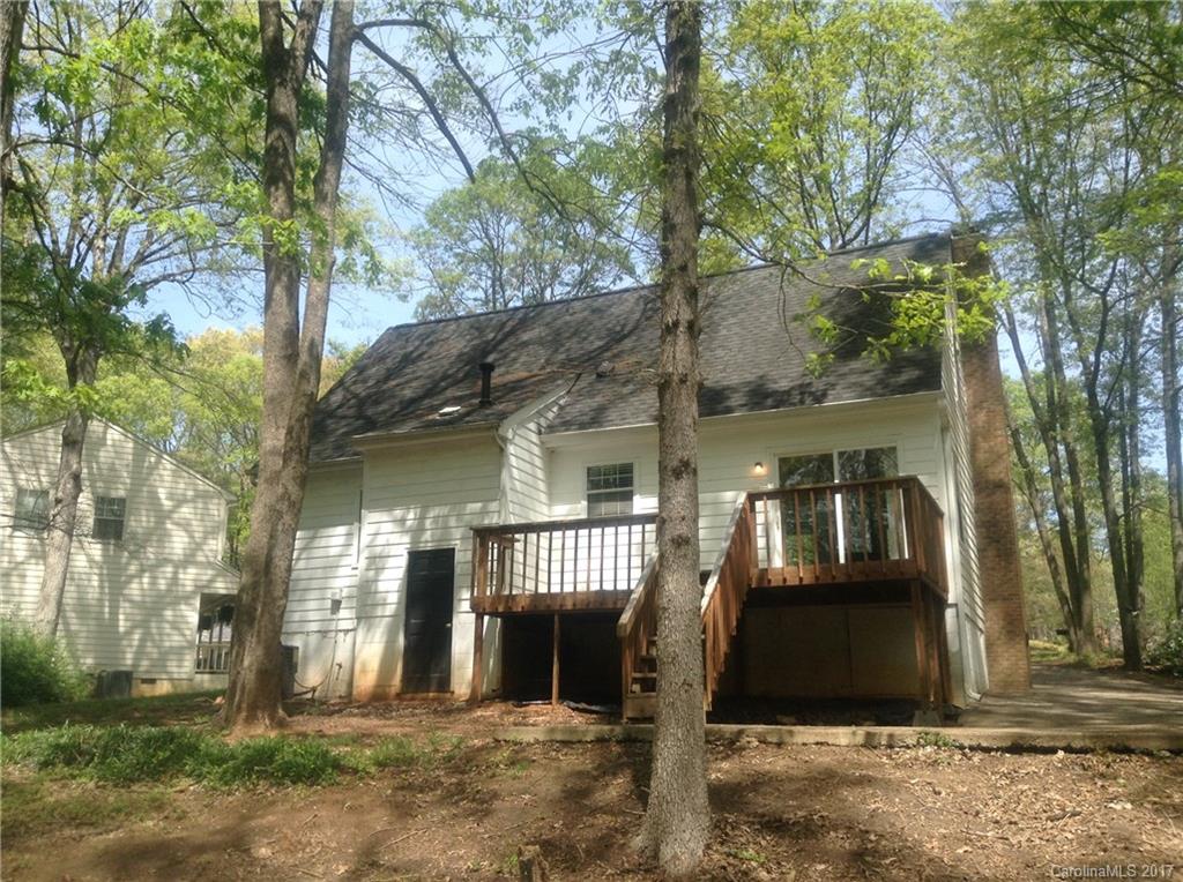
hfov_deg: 55.4
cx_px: 592
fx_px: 1126
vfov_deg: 42.8
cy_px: 441
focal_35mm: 33
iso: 25
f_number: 2.4
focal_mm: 3.3
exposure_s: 1/460
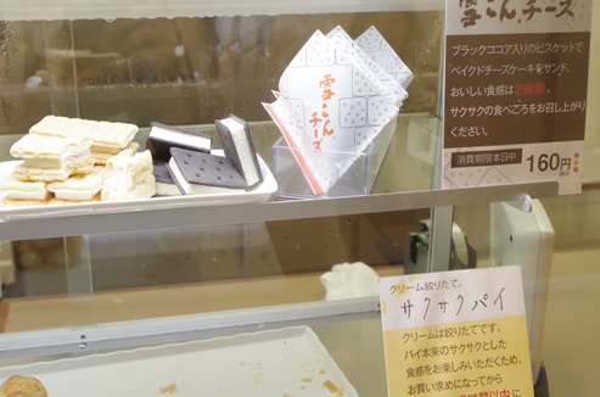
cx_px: 300
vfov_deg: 27.4
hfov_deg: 40.4
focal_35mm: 49
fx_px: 815
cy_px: 198
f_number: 5.6
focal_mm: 32.5
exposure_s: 1/80
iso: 1600
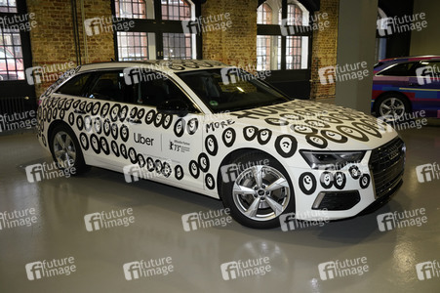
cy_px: 146
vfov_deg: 39.9
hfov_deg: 57.3
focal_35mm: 33
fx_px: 403
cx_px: 220
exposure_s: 1/125
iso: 1600
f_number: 8
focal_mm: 33
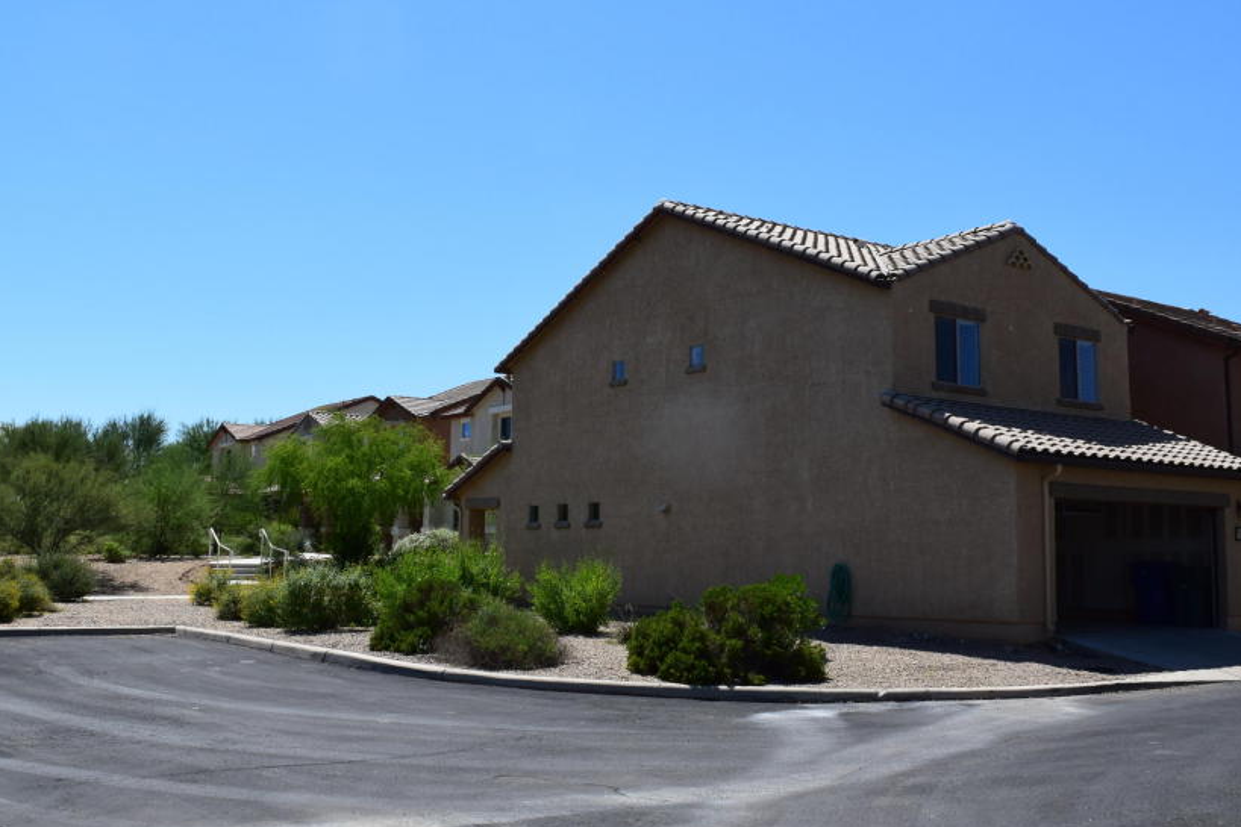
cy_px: 373
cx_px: 592
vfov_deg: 35.0
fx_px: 1310
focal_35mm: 38
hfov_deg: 50.7
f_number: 11
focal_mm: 18
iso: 400
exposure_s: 1/500
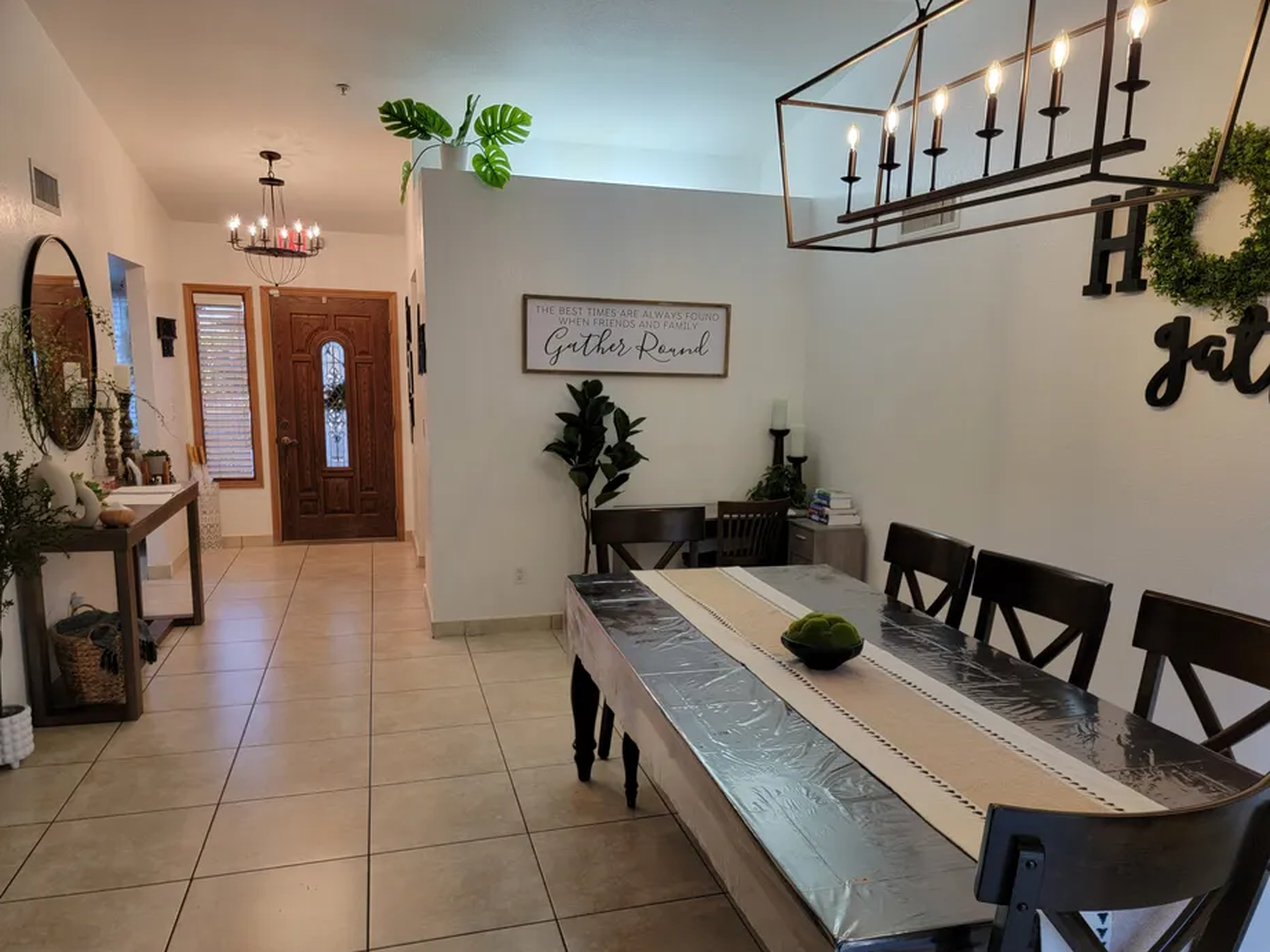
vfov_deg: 54.8
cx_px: 653
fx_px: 917
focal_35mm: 25
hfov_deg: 69.4
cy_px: 495
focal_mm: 6.7
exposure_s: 1/60
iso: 80
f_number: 1.8
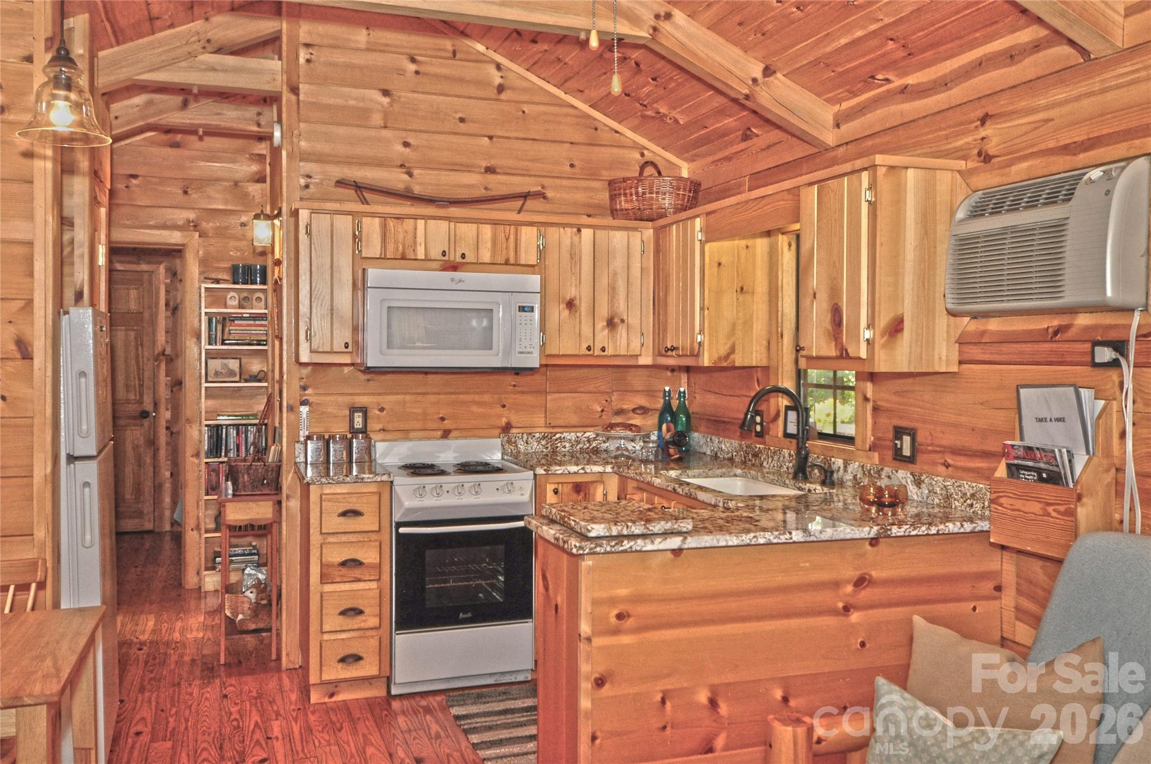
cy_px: 382
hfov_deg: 57.3
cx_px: 576
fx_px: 1054
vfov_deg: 39.9
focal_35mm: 33
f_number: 4.5
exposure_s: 1/60
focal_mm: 22
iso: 800
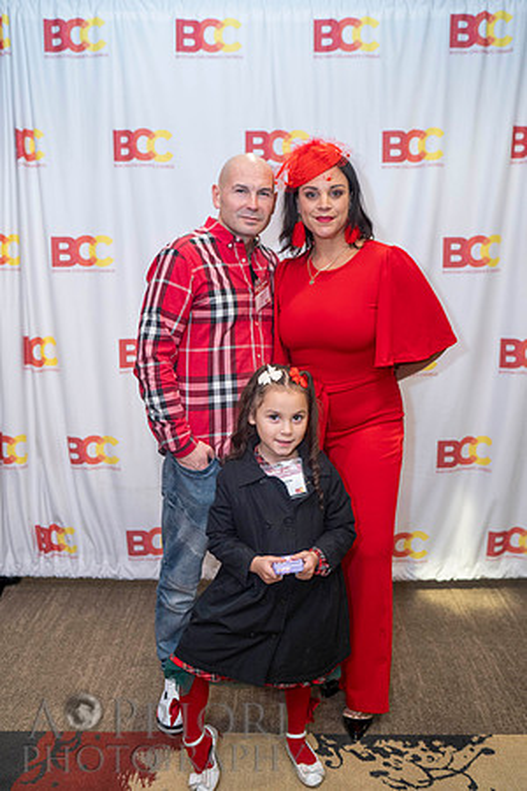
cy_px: 396
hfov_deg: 37.9
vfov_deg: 54.4
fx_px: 768
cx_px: 264
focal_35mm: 35
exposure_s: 1/200
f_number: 2.5
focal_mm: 35
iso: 1000
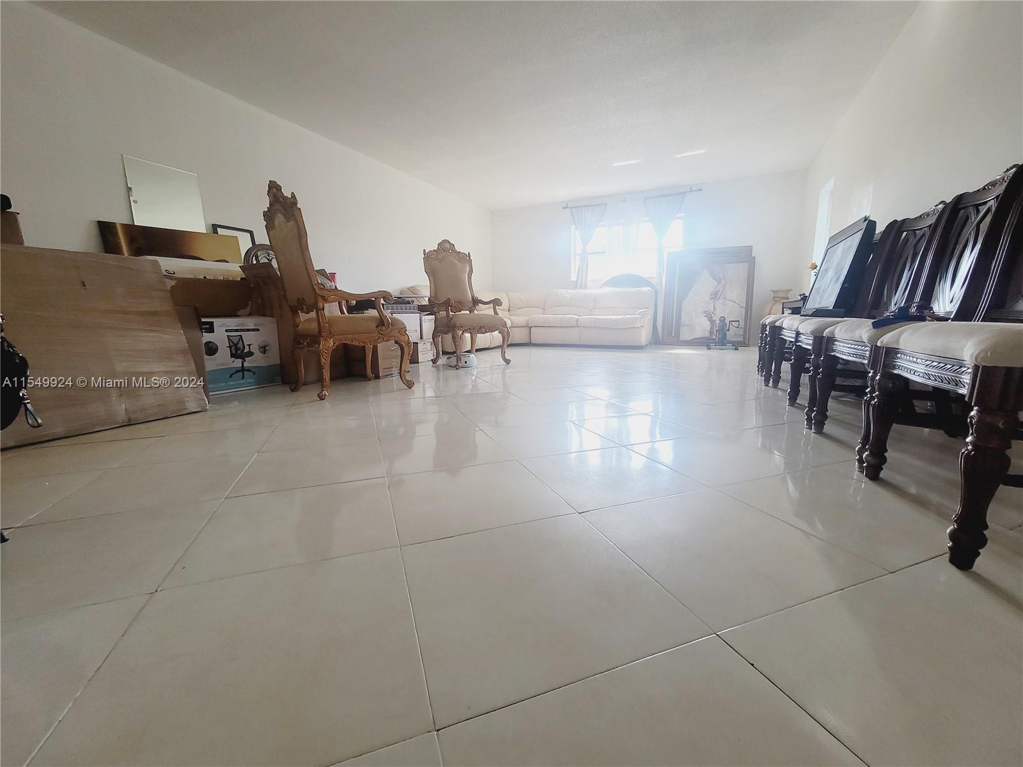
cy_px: 384
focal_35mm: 13
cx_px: 512
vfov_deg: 89.9
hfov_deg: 106.2
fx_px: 384
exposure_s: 1/60
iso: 200
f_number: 2.2
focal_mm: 2.2
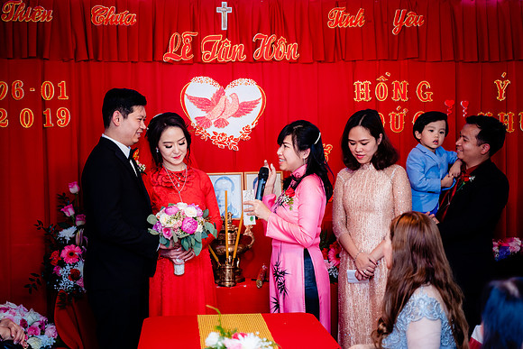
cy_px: 174
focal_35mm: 63
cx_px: 262
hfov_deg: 31.9
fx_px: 915
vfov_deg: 21.6
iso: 1250
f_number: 2.8
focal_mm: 63
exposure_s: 1/160
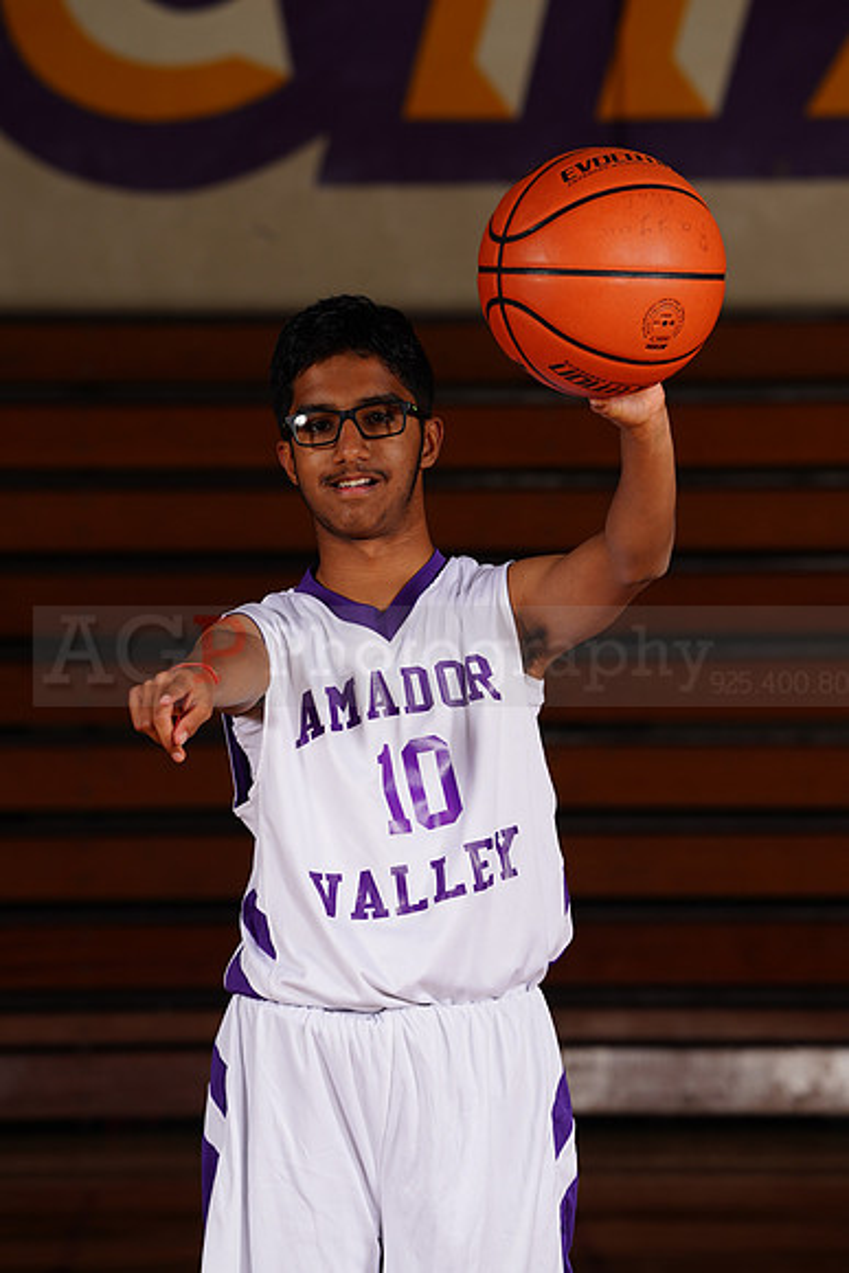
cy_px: 636
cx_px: 424
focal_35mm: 218
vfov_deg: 9.4
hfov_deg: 6.3
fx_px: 7707
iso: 200
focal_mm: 218
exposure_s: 1/200
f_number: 8
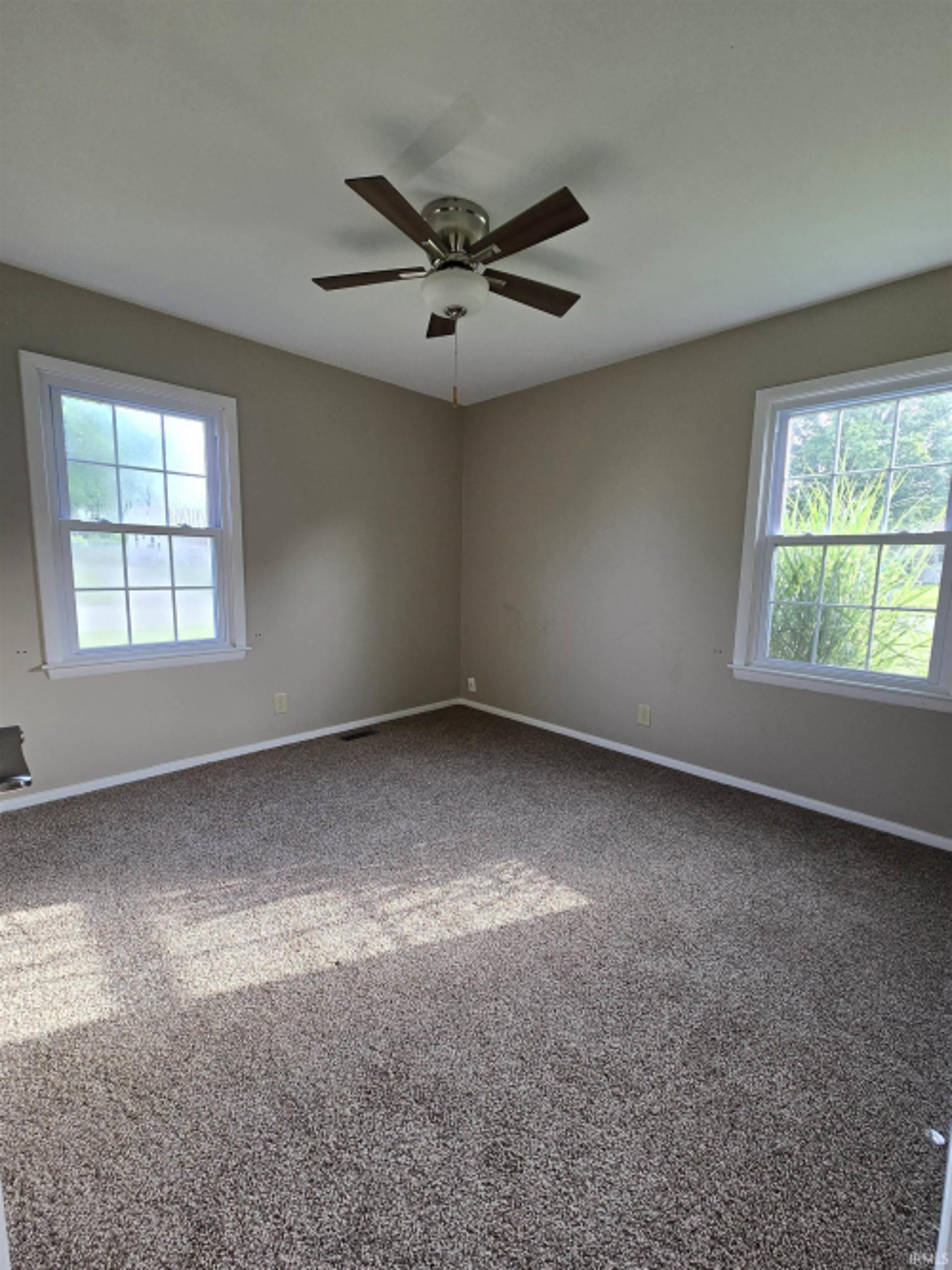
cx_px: 476
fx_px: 477
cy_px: 635
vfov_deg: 106.2
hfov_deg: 89.9
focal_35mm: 13
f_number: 2.2
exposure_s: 1/120
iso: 80
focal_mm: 2.2
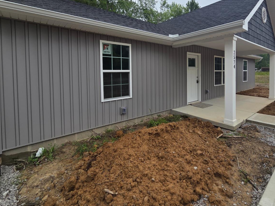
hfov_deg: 90.8
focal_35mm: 17
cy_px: 78
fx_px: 135
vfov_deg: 73.6
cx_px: 151
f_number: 2.2
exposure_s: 1/1167
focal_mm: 2.2
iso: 50
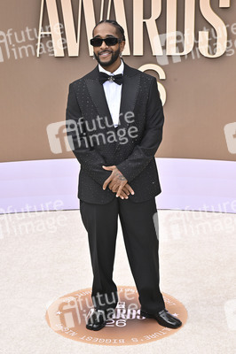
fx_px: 561
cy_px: 177
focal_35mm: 57
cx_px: 118
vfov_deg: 35.1
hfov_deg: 23.7
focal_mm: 57
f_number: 10
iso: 400
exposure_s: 1/320
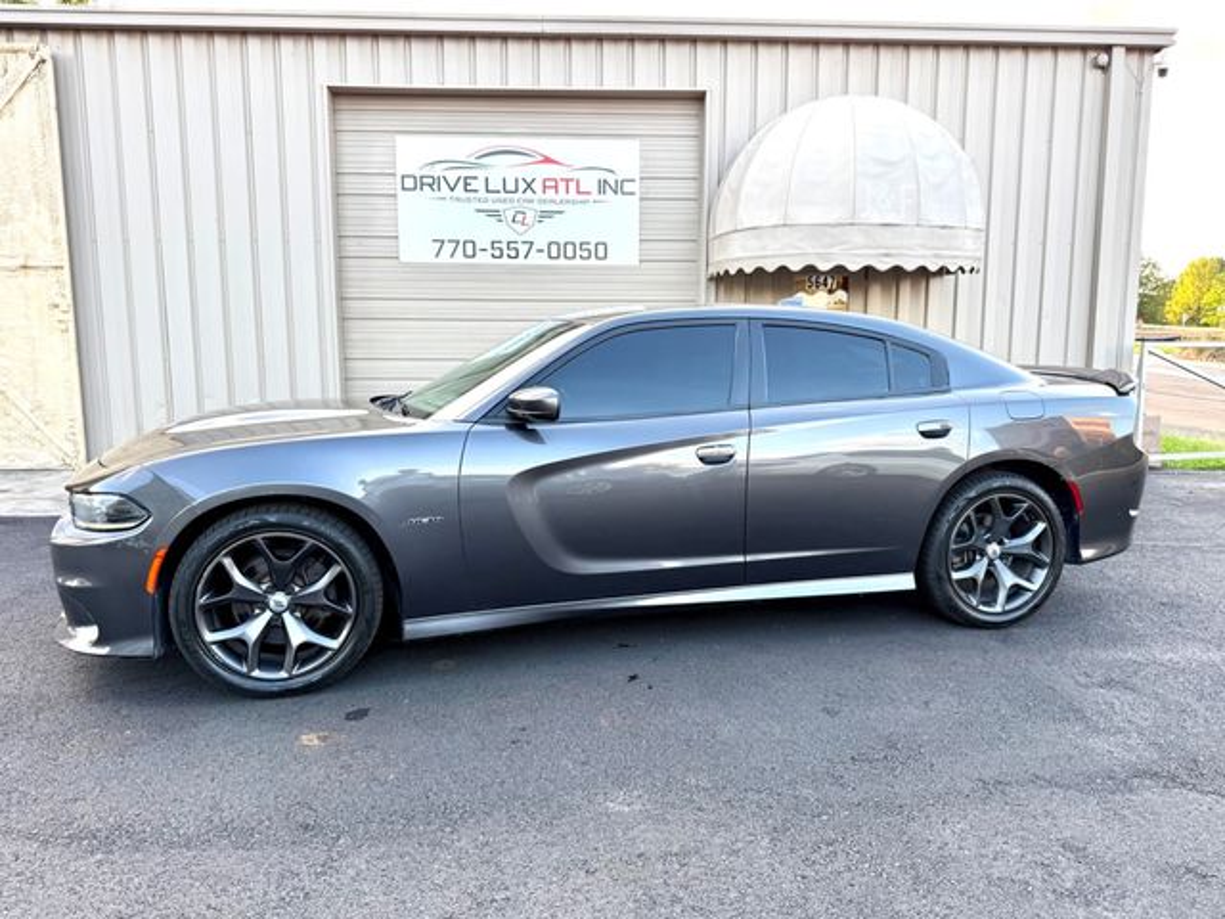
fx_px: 849
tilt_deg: -7.0
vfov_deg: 56.8
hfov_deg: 71.6
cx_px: 612
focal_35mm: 24
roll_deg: +0.6
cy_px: 460
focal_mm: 6.76
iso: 80
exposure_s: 1/333
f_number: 1.78
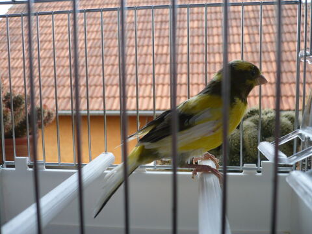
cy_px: 117
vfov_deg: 40.7
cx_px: 156
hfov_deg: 52.6
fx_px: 315
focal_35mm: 35
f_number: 2.8
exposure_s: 1/160
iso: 100
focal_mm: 5.8
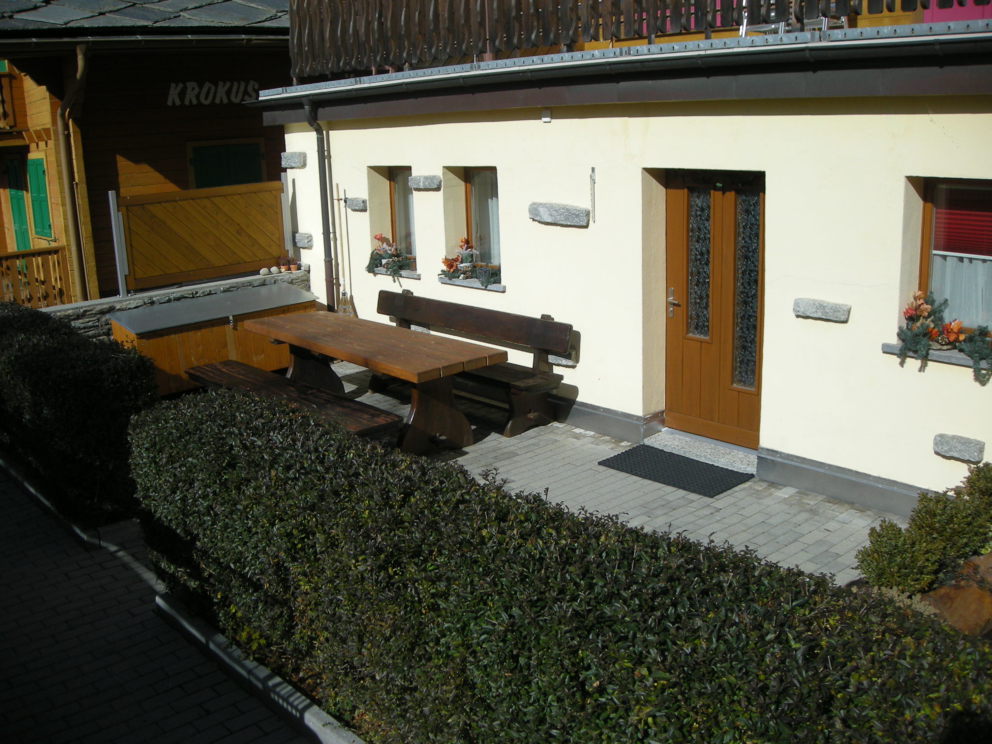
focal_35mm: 35
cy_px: 372
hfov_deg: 52.6
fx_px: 1003
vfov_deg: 40.7
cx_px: 496
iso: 50
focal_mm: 5.7
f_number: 5.7
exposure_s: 1/381
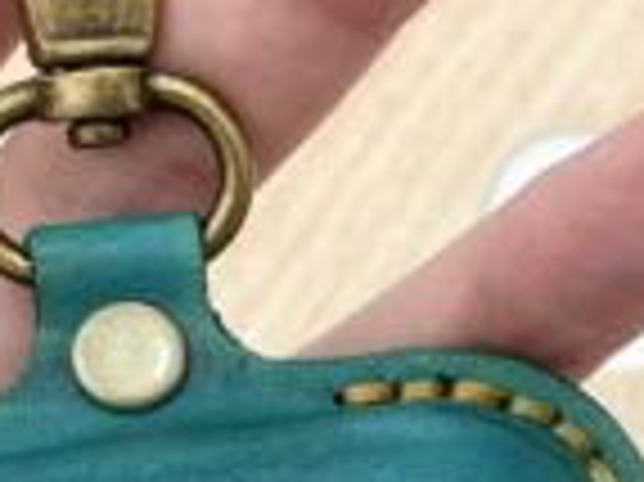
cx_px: 459
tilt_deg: -48.0
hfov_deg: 18.0
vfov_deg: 13.3
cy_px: 505
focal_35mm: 109
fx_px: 2026
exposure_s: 1/120
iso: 80
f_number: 1.6
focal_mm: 4.2
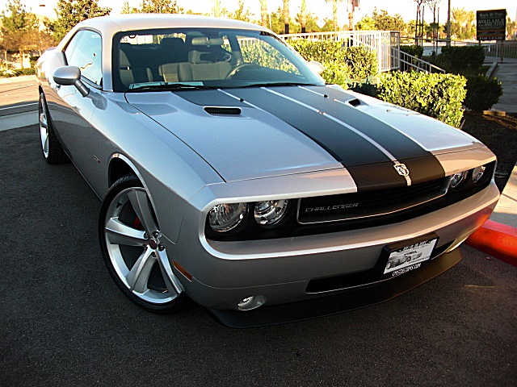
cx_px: 258
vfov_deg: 39.7
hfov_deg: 51.4
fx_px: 538
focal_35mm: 36
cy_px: 194
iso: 50
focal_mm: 6.3
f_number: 2.8
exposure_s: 1/125
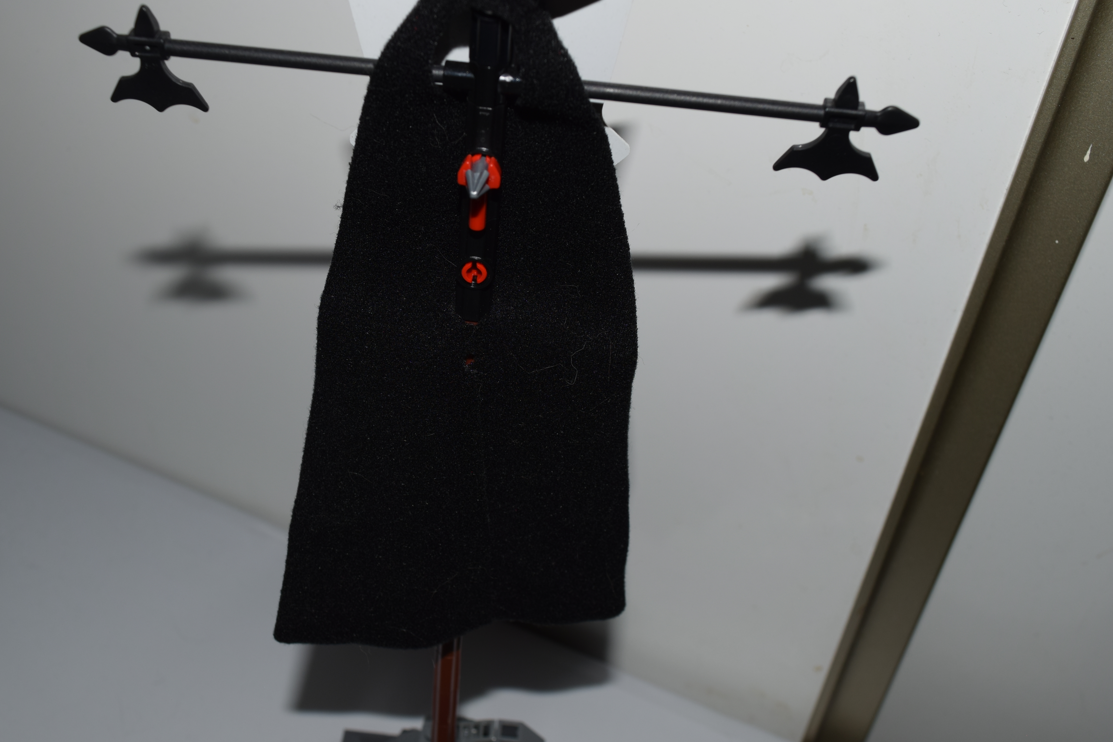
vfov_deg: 33.7
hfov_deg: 48.7
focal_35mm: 40
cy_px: 359
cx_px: 488
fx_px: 1225
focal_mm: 21
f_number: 8
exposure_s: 1/60
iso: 100
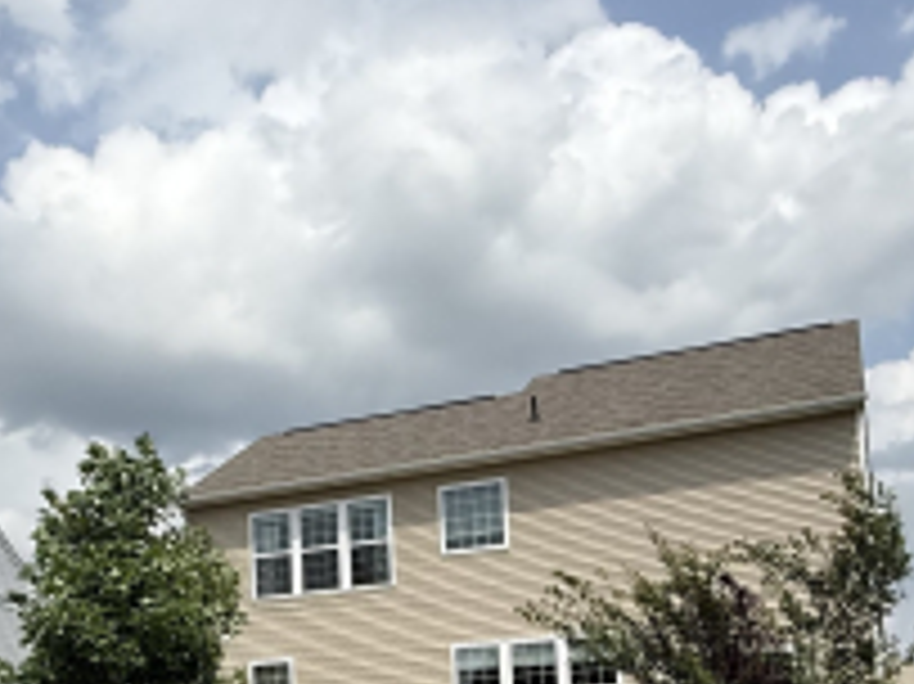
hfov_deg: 41.0
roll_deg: +2.1
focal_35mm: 46
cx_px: 349
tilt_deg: +5.6
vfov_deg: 29.6
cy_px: 666
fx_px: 1214
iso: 50
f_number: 2.2
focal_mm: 2.22
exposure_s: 1/3289
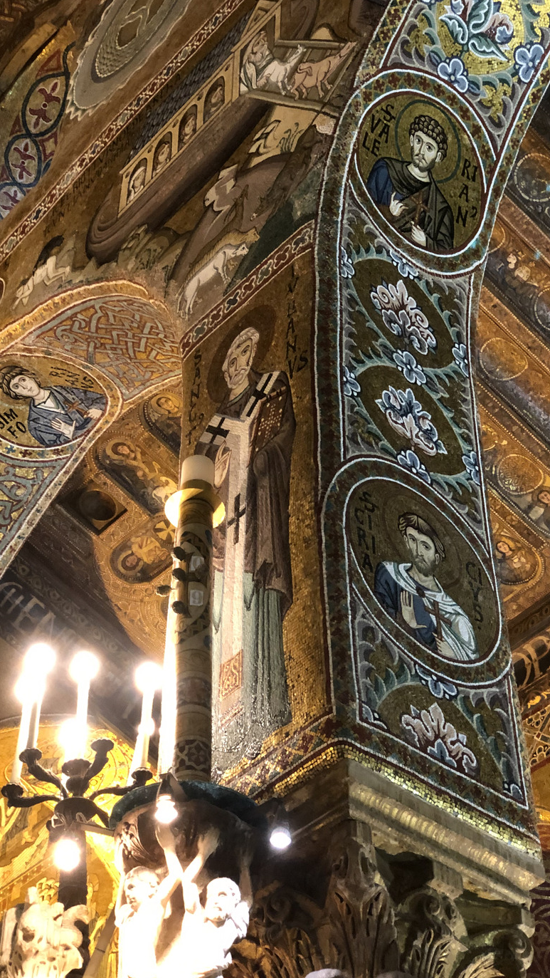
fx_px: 1710
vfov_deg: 31.9
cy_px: 472
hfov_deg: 18.3
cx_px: 322
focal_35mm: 66
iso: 160
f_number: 2.4
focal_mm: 6
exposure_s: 1/13
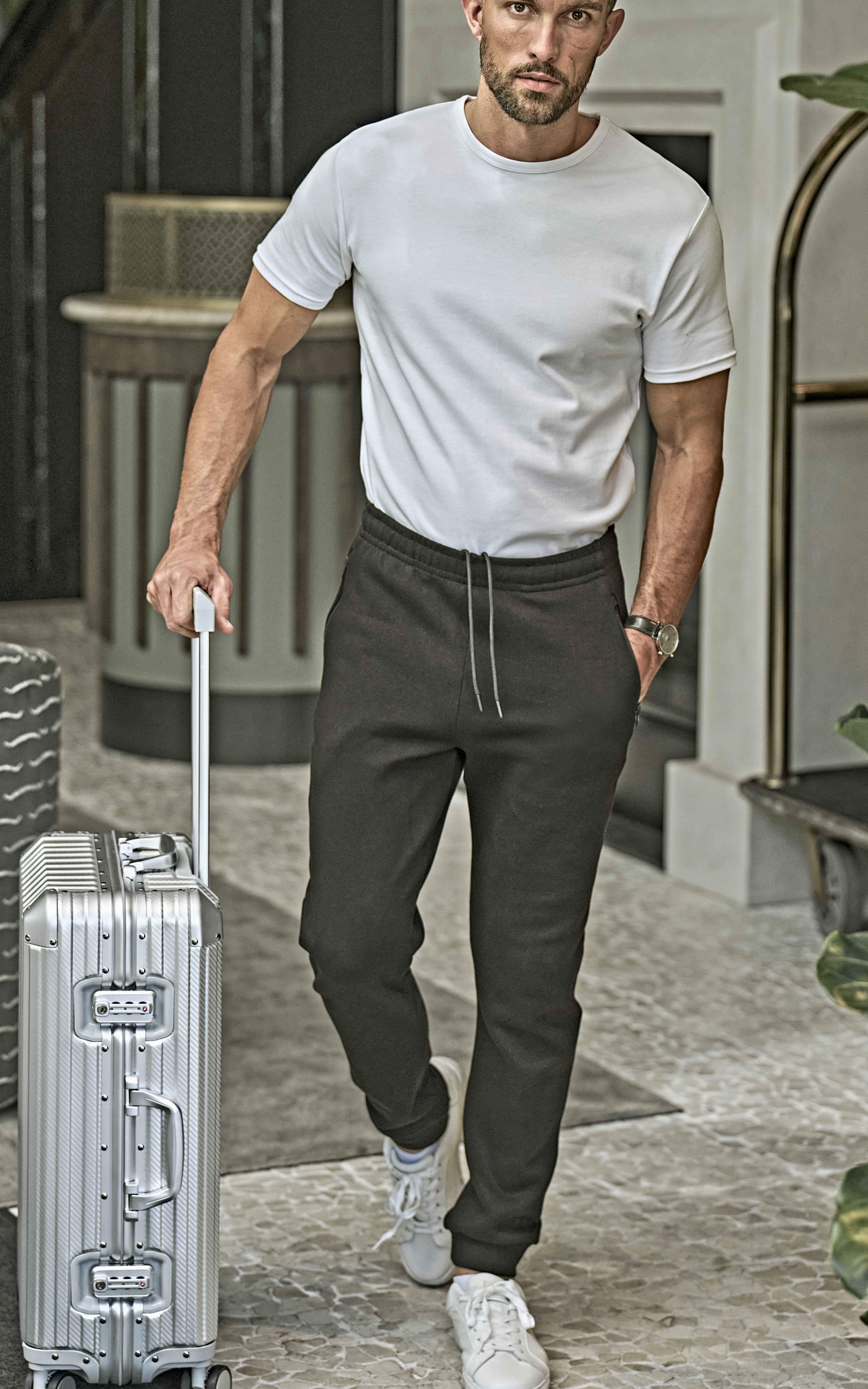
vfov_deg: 23.8
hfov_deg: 15.0
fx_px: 3293
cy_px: 607
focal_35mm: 87
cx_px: 374
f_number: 2.5
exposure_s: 1/400
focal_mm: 64
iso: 640
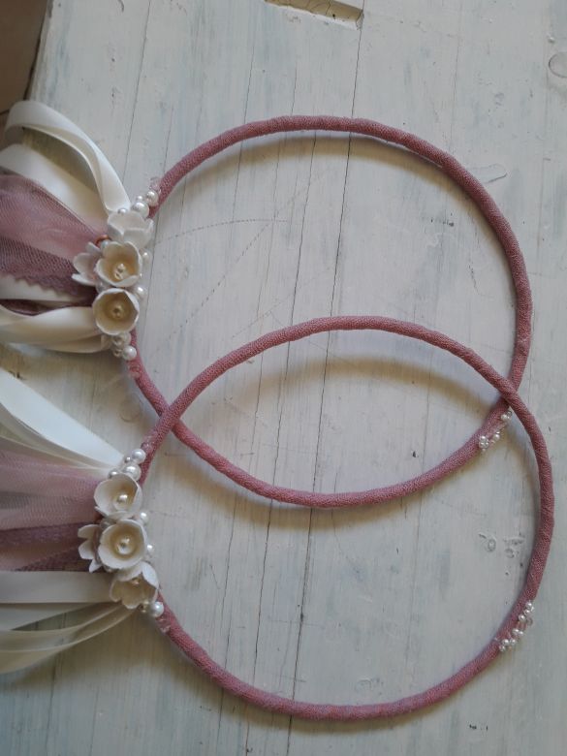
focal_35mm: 28
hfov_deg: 49.7
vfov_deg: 63.4
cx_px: 284
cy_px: 378
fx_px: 612
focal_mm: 3.7
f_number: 1.9
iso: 64
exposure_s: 1/33
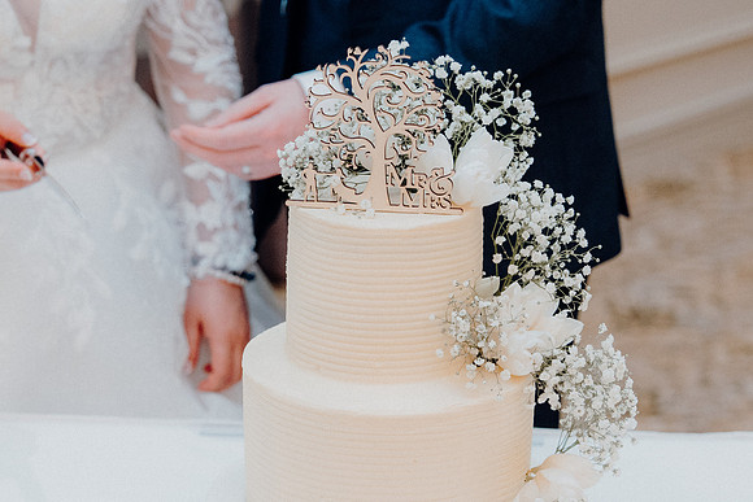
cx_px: 376
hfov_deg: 19.5
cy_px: 251
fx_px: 2197
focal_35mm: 105
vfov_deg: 13.0
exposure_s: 1/160
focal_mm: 70
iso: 2500
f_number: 3.5
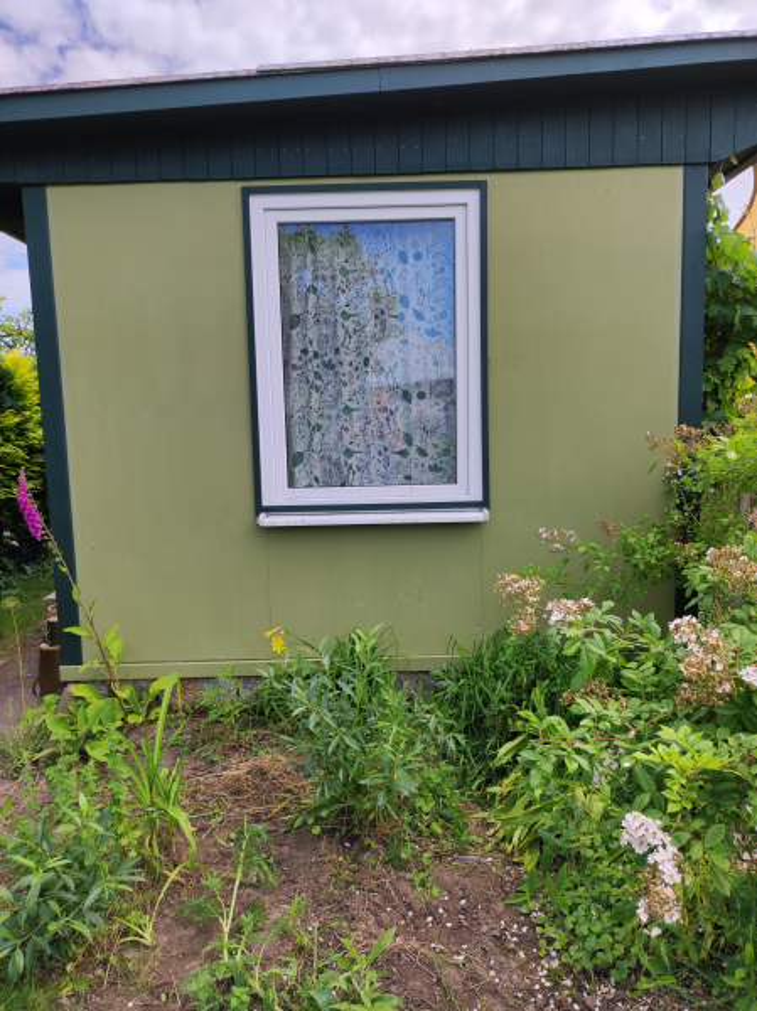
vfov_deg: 69.4
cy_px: 506
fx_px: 730
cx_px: 378
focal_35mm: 25
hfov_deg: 54.8
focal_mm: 4.7
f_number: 1.79
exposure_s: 1/954
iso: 50
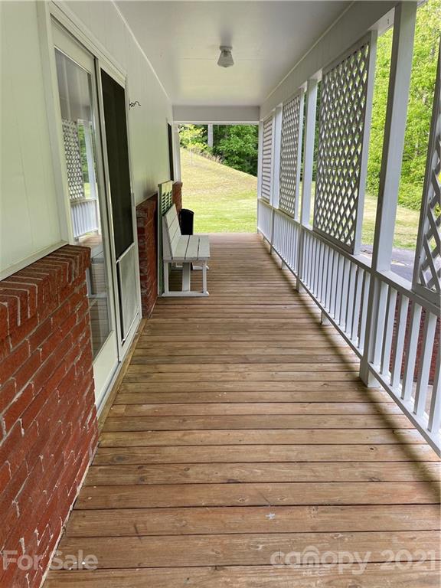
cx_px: 220
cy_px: 294
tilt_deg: -15.2
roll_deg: +0.6
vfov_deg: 67.3
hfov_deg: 53.1
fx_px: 442
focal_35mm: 26
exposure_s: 1/299
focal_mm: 4.2
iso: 32
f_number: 1.6
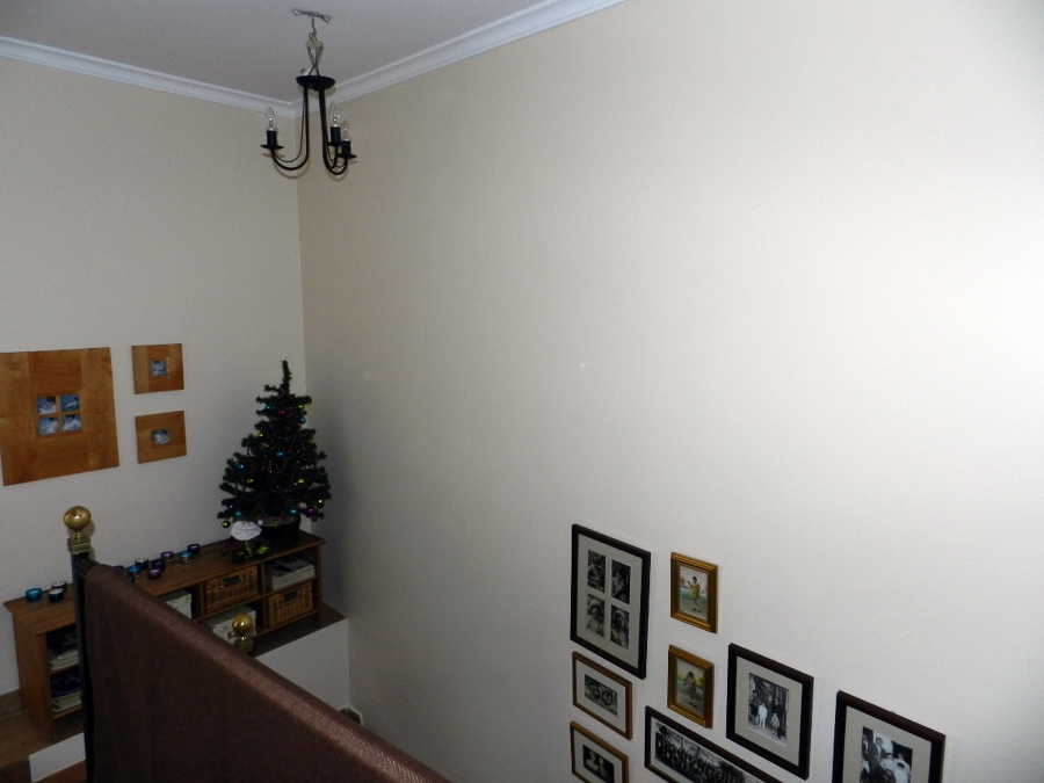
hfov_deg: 73.9
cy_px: 392
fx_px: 694
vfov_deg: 58.9
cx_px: 522
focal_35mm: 23
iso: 200
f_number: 3.4
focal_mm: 4
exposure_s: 1/30
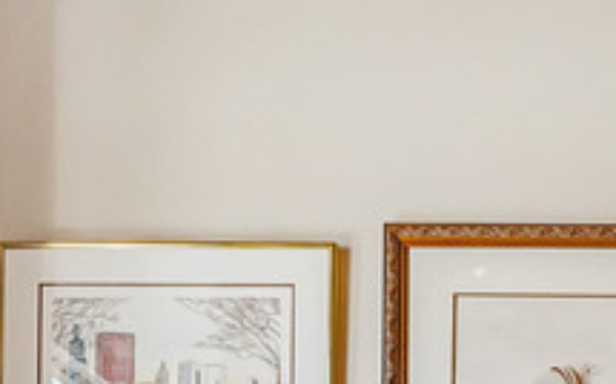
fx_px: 2063
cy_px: 949
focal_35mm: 123
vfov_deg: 9.4
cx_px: 877
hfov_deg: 15.8
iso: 640
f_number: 9
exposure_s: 1/50
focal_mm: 16
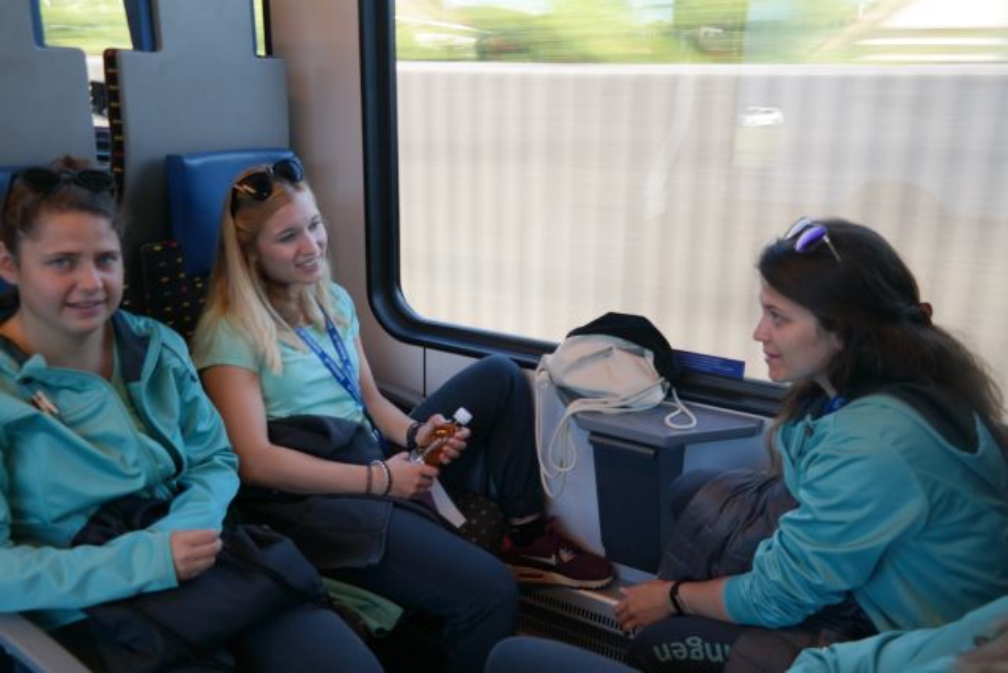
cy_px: 336
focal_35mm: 29
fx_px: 812
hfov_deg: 63.6
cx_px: 504
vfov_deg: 45.0
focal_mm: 19
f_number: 3.5
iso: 200
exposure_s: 1/50
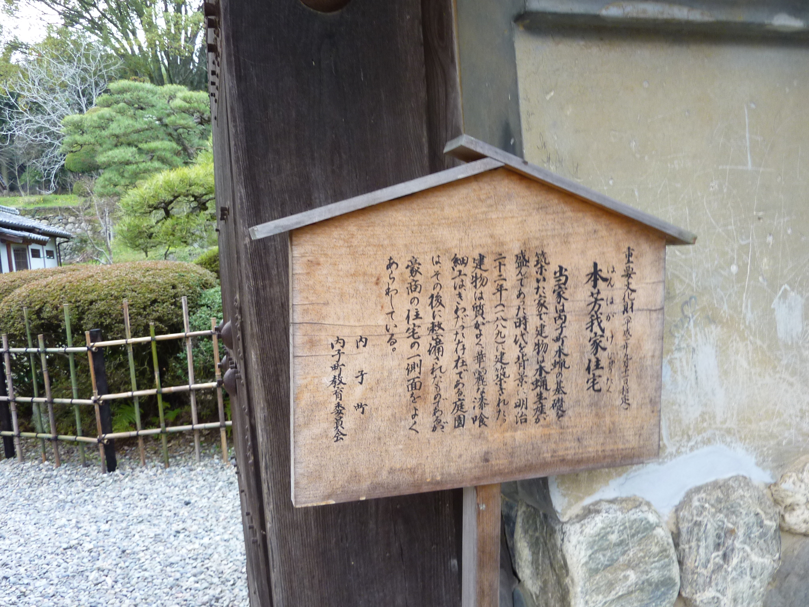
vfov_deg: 54.9
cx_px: 404
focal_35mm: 25
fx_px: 584
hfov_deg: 69.4
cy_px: 304
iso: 125
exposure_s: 1/30
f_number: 3.3
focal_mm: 4.1
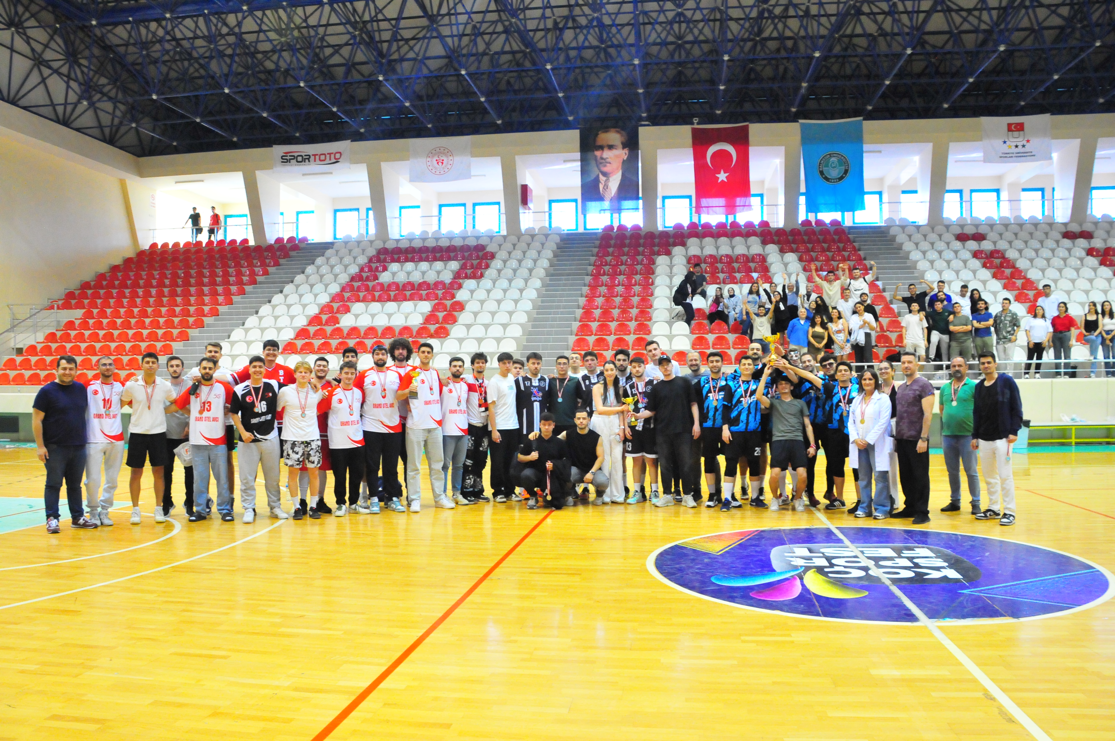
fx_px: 835
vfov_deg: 47.8
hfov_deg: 67.4
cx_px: 558
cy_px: 370
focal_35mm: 27
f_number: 5
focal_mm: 18
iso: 3200
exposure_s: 1/20
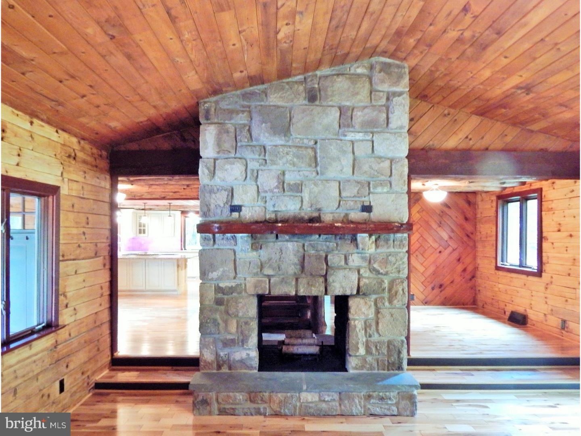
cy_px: 218
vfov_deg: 61.1
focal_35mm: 22
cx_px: 290
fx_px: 369
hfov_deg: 76.4
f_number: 3
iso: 400
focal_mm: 4
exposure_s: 1/10
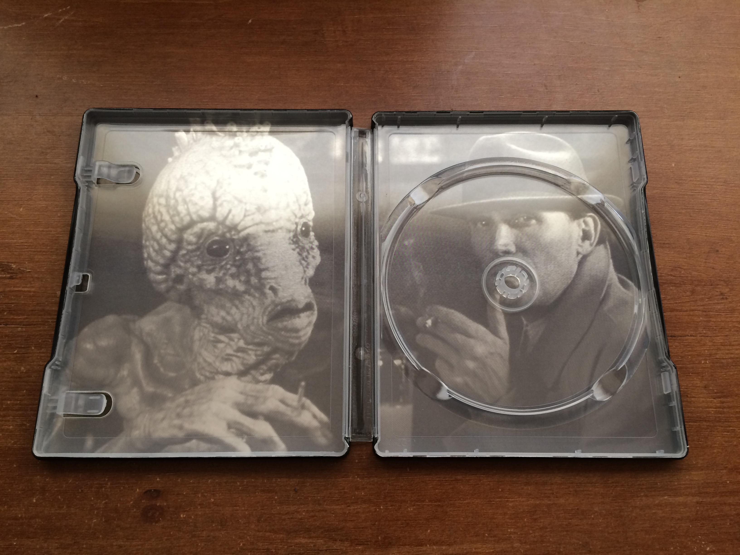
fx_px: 620
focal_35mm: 29
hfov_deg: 61.7
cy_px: 278
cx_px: 370
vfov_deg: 48.2
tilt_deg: -72.0
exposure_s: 1/30
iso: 40
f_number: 2.2
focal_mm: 4.15
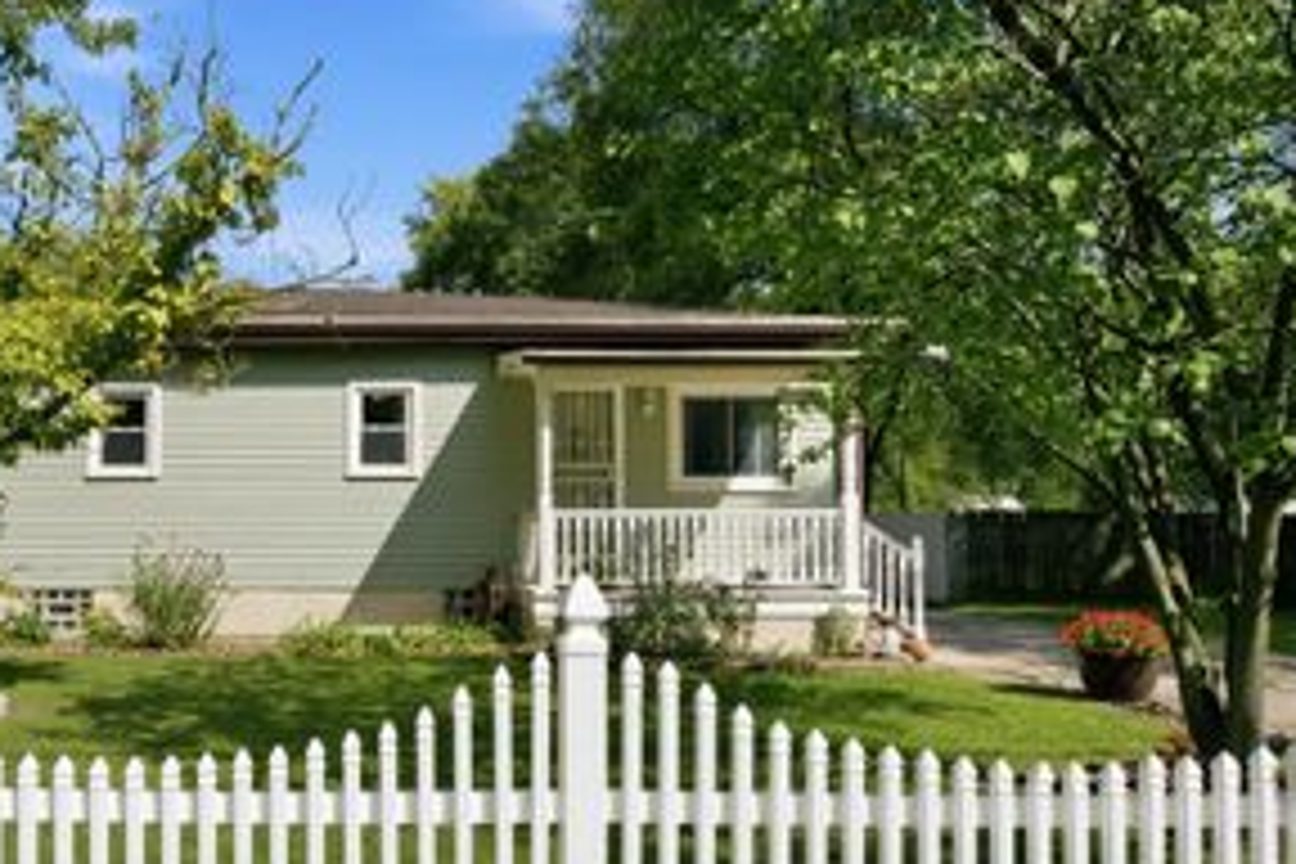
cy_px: 542
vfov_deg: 47.7
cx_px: 351
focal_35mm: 27
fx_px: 967
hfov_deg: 64.3
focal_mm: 15.5
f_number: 8
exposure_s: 1/2500
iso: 400
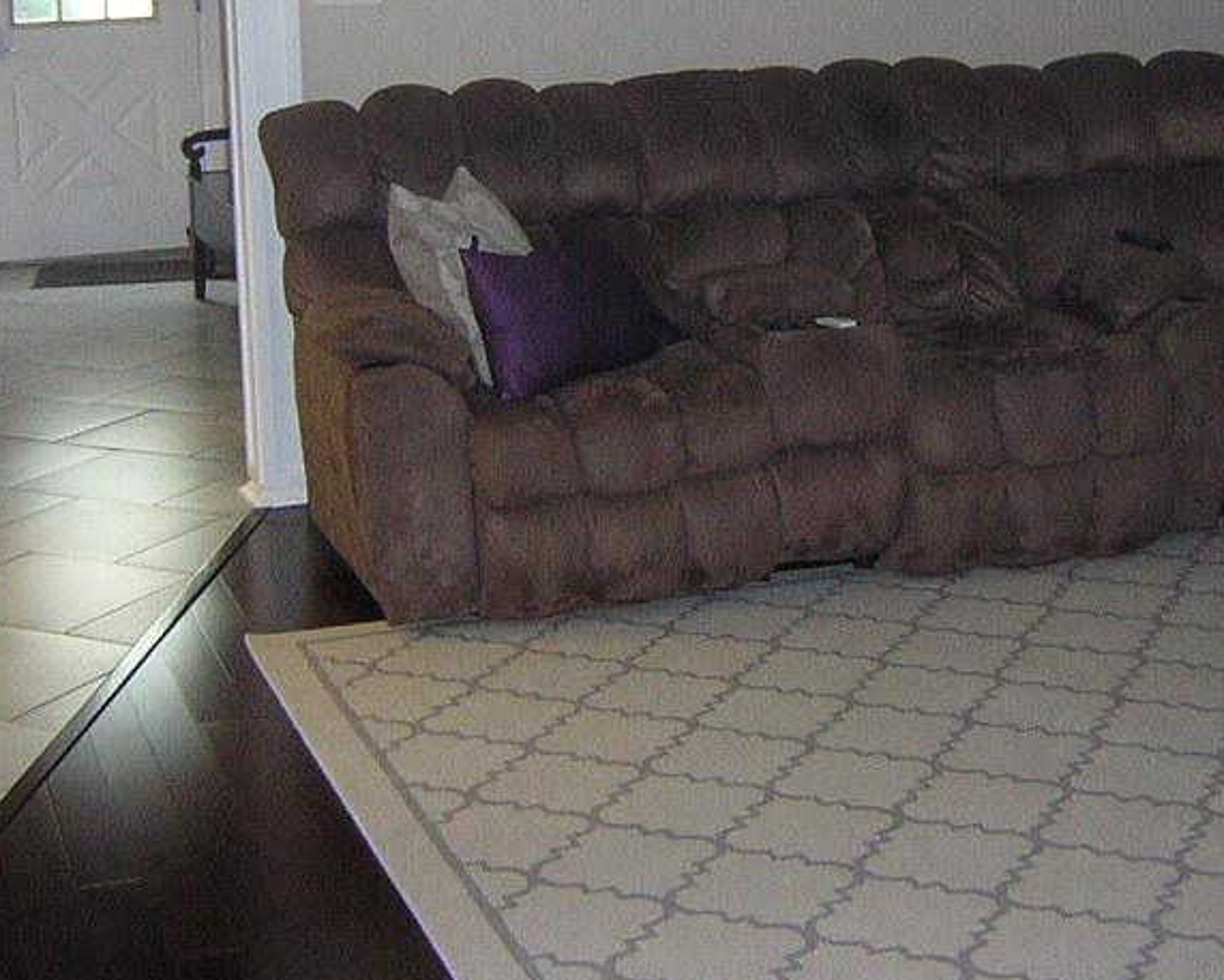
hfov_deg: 29.9
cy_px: 189
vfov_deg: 23.8
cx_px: 731
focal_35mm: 63
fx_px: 2283
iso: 400
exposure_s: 1/60.1
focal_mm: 4.7
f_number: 2.6
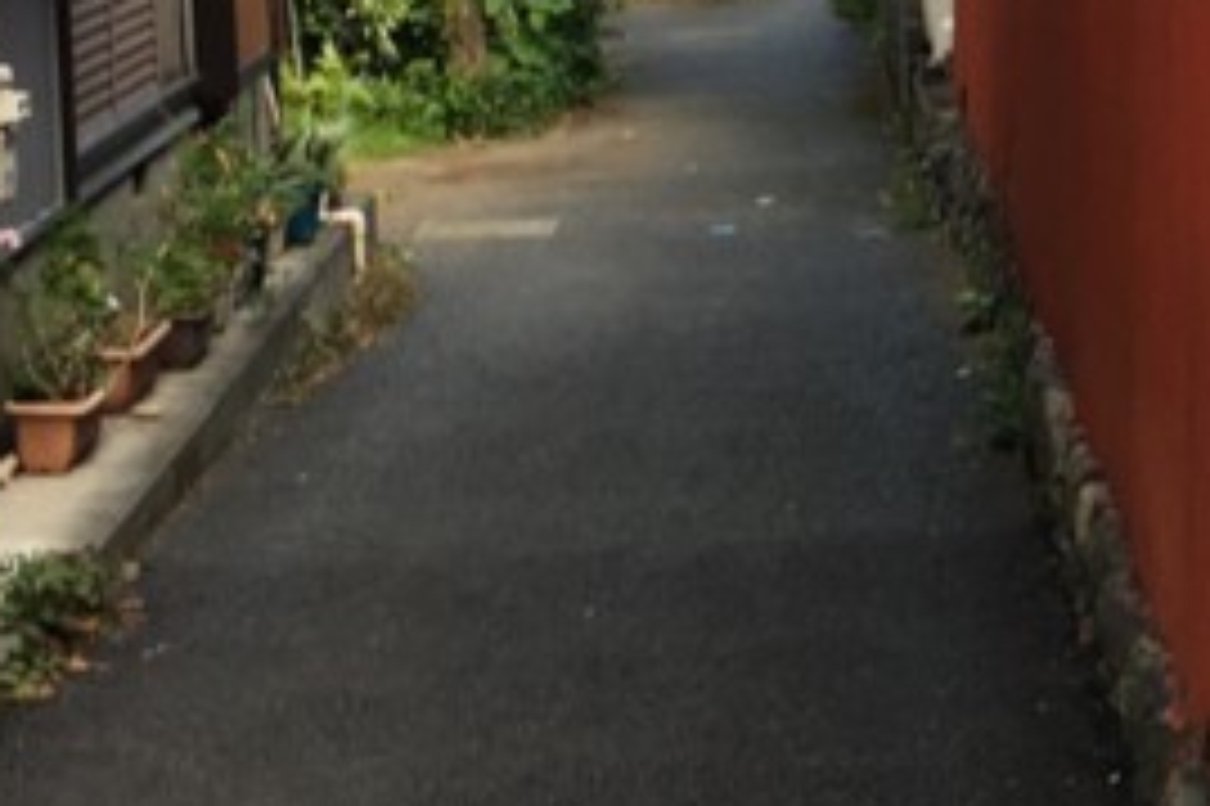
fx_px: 3863
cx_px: 1093
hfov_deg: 17.5
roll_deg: +0.3
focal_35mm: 115
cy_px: 41
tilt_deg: -3.5
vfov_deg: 11.8
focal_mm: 4.15
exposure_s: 1/120
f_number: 2.2
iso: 40
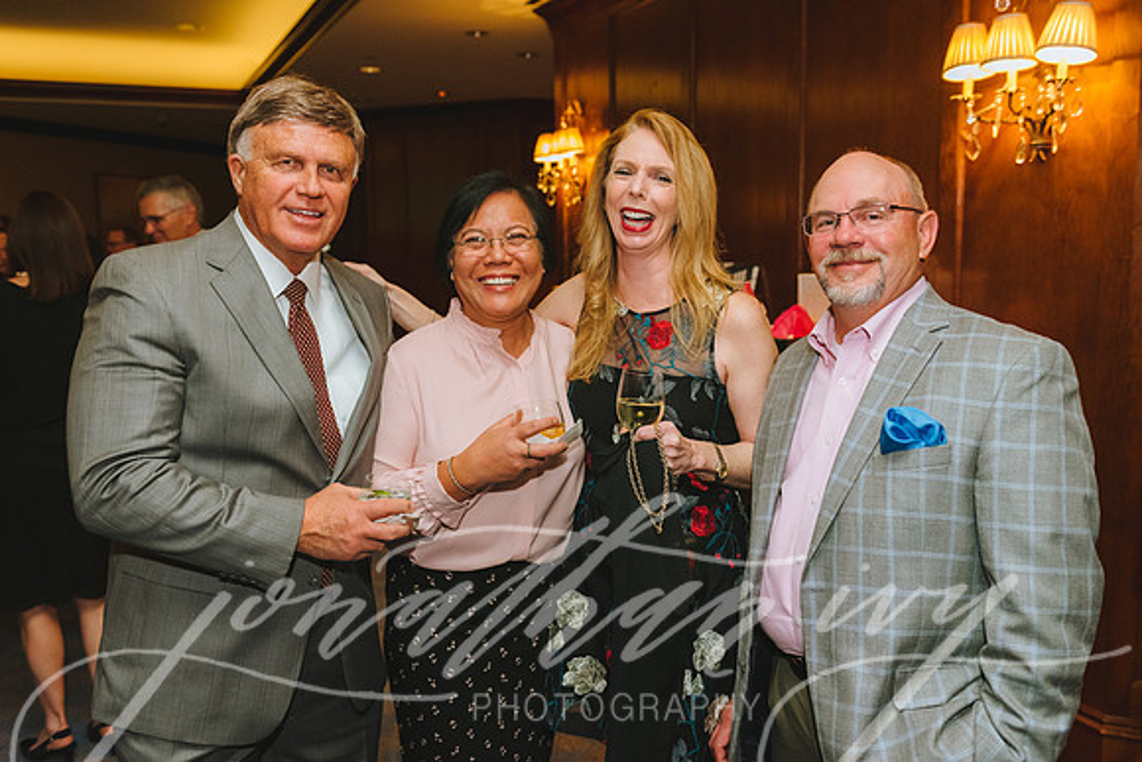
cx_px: 571
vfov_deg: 41.1
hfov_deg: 58.7
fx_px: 1015
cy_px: 381
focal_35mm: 32
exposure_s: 1/160
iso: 3200
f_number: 4
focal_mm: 32
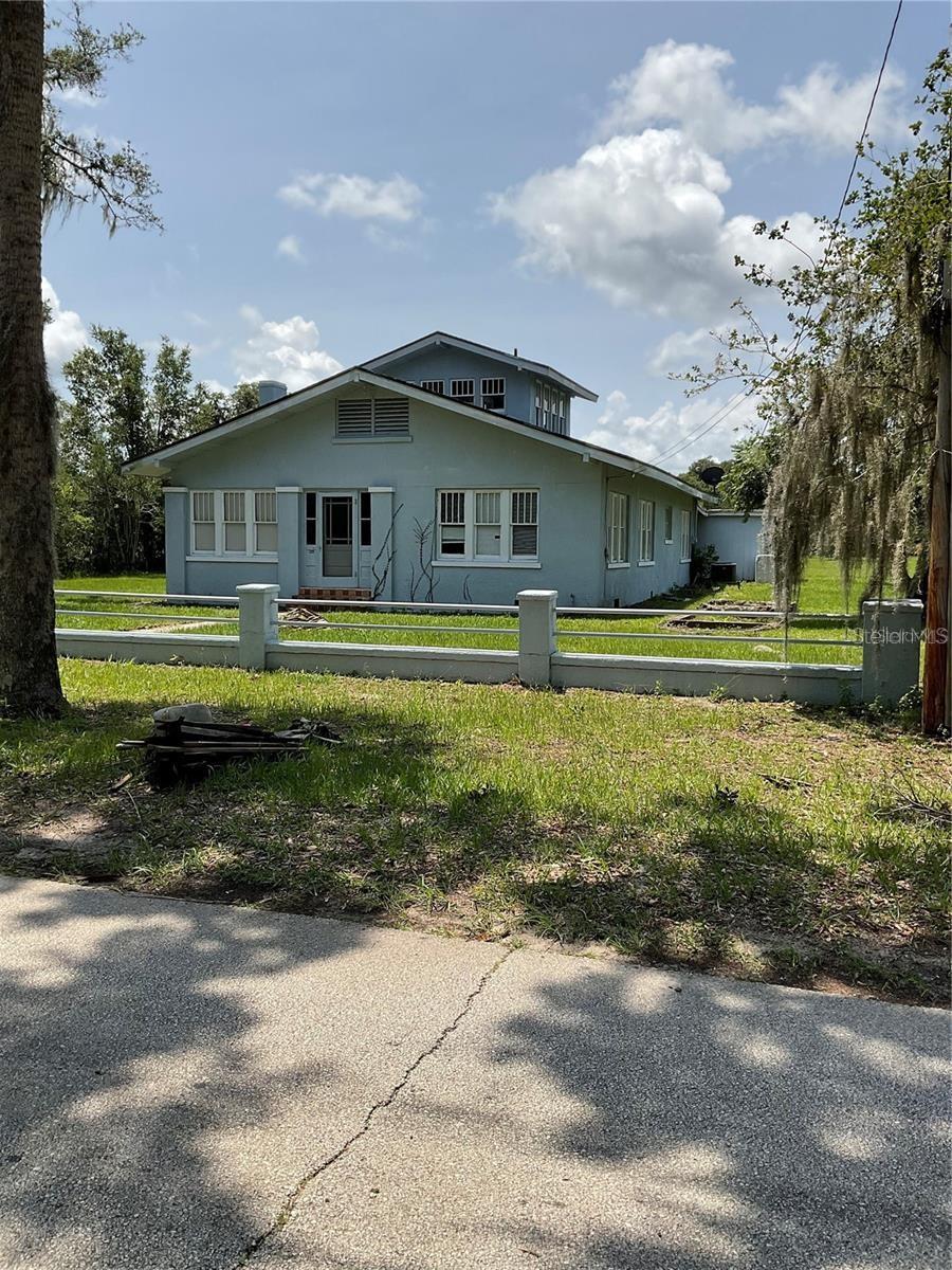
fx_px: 1063
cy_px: 635
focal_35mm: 29
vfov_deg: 61.7
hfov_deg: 48.2
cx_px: 476
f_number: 1.8
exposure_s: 1/2427
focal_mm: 3
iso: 20
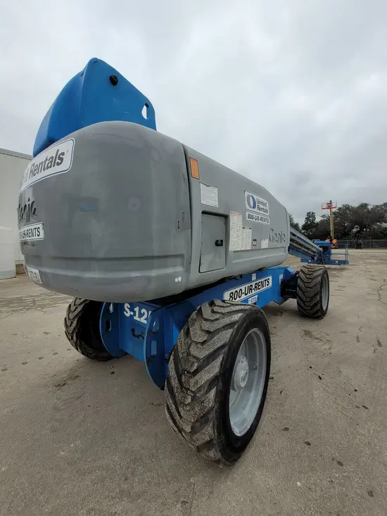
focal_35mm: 13
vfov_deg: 106.2
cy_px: 258
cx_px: 194
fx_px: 194
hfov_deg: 89.9
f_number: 2.2
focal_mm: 1.74
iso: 40
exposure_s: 1/949
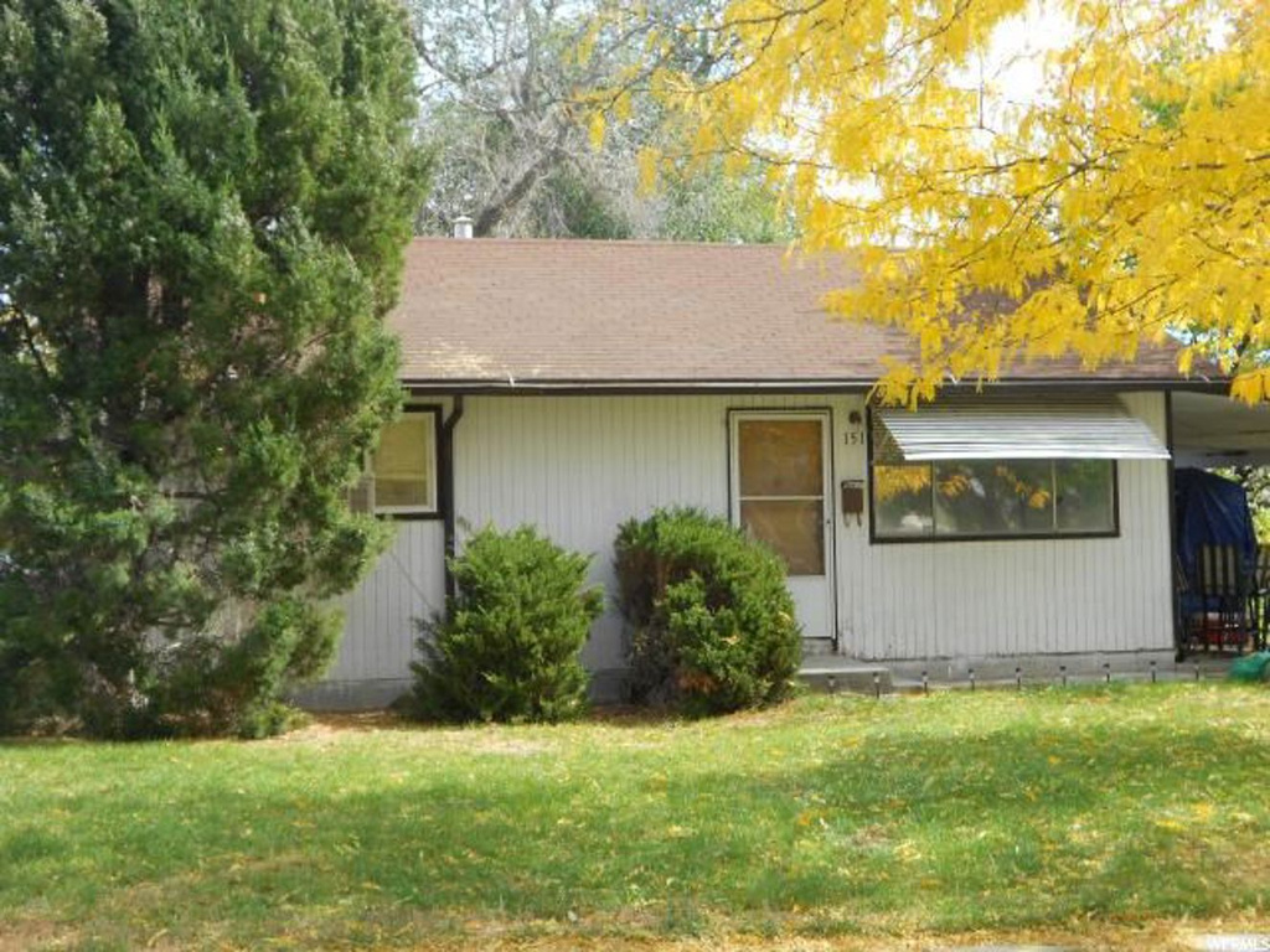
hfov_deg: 34.3
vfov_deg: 26.1
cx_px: 635
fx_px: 2055
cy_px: 476
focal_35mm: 56
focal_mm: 10
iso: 80
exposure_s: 1/125
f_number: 4.9
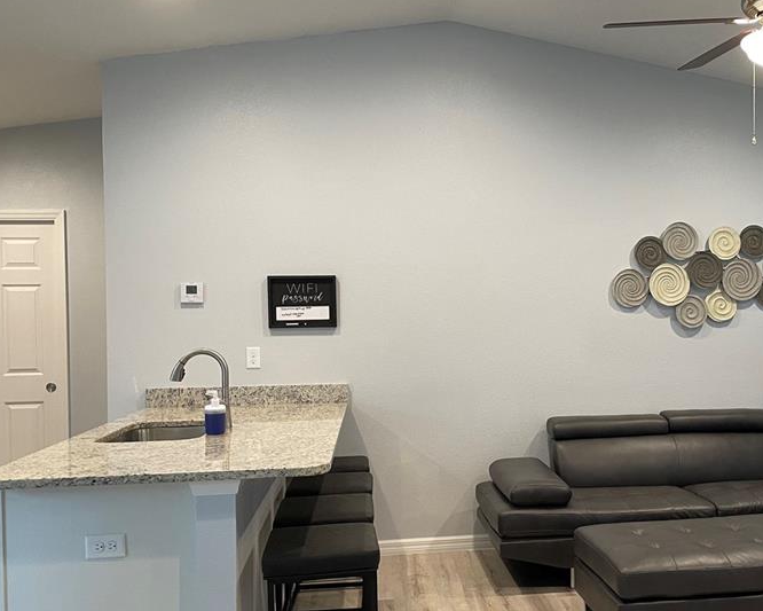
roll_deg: +1.2
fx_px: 881
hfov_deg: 45.7
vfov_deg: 38.2
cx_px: 538
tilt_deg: -0.4
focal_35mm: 39
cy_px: 337
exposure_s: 1/60
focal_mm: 4.2
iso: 160
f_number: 1.6
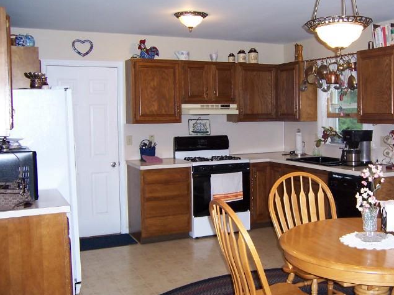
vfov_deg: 35.9
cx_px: 228
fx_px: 455
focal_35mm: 40
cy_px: 146
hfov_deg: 46.6
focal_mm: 5.5
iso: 140
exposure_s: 1/60
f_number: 2.8
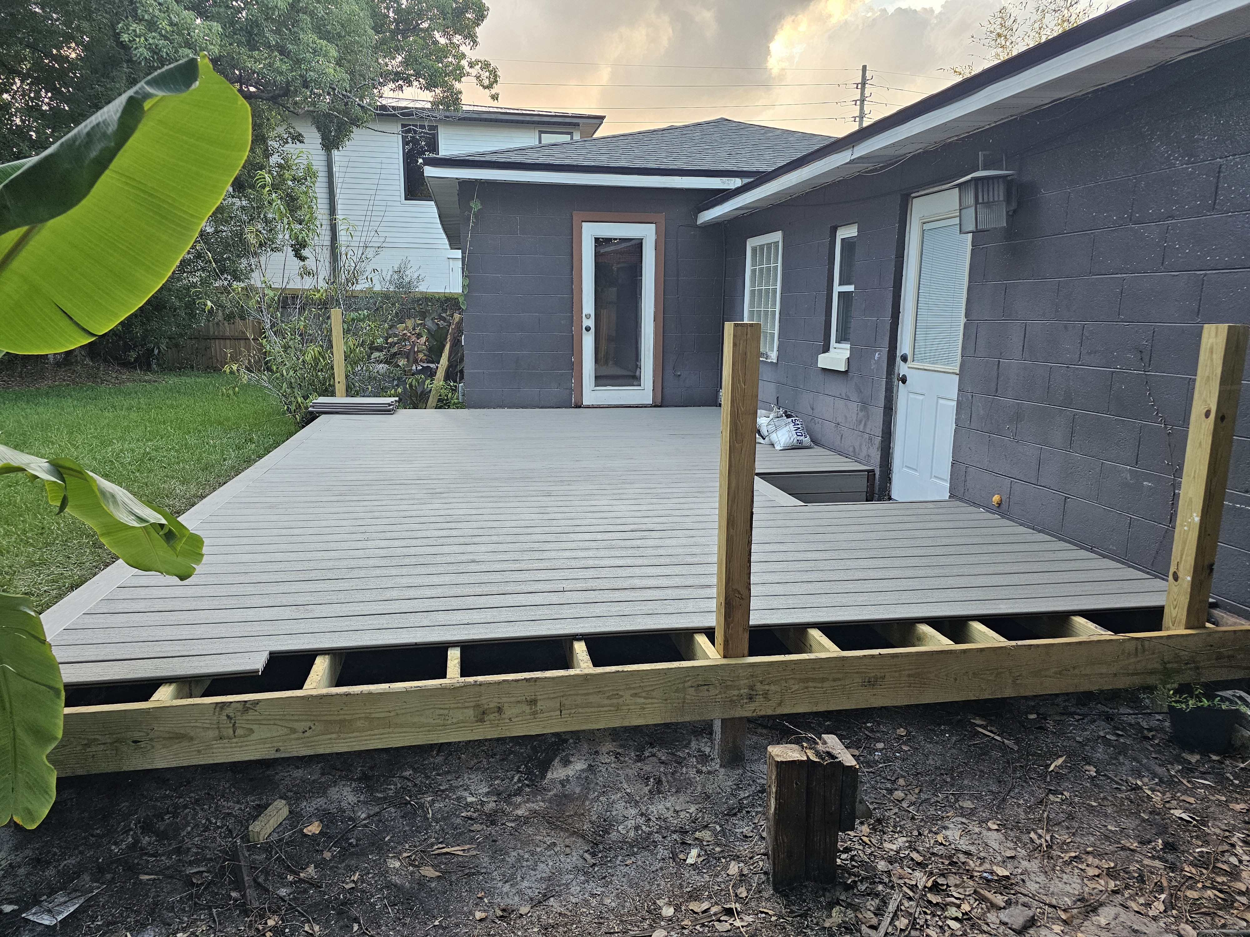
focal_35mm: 23
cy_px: 468
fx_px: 831
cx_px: 625
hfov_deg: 73.9
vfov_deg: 58.9
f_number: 1.7
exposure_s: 1/207
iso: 250
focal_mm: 6.3
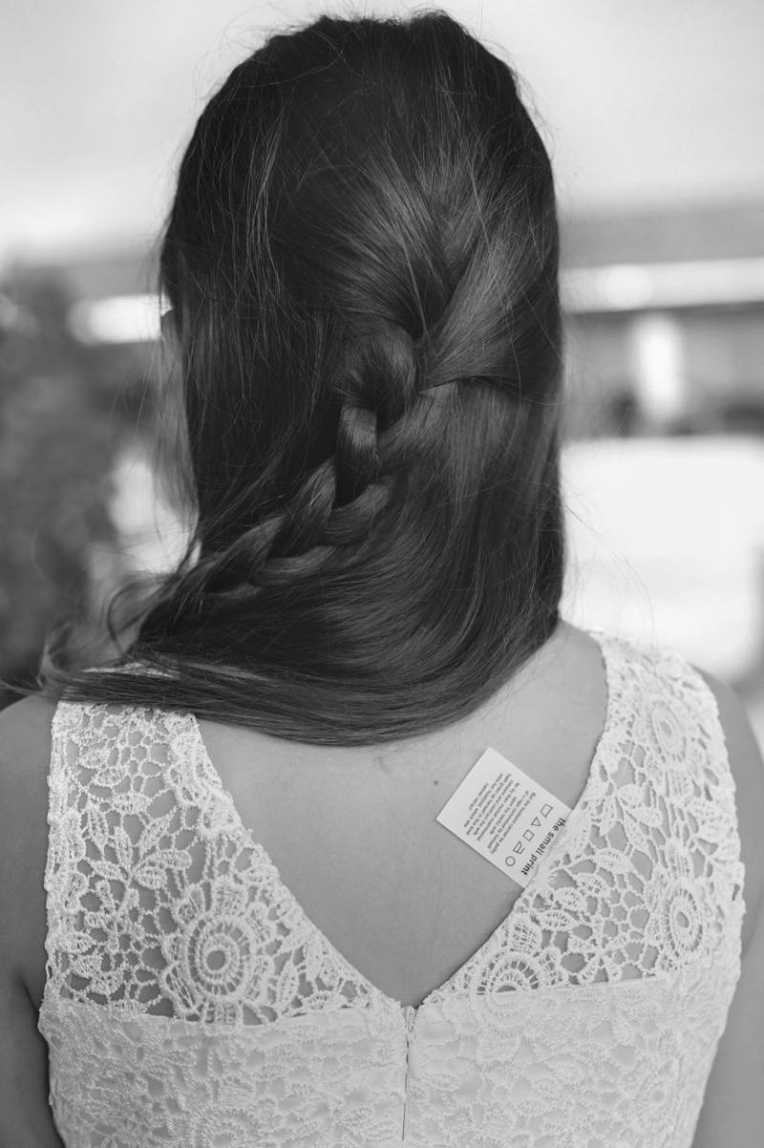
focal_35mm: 50
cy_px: 574
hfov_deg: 27.0
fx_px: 1593
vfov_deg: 39.6
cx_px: 382
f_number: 2.8
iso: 900
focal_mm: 50
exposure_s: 1/125
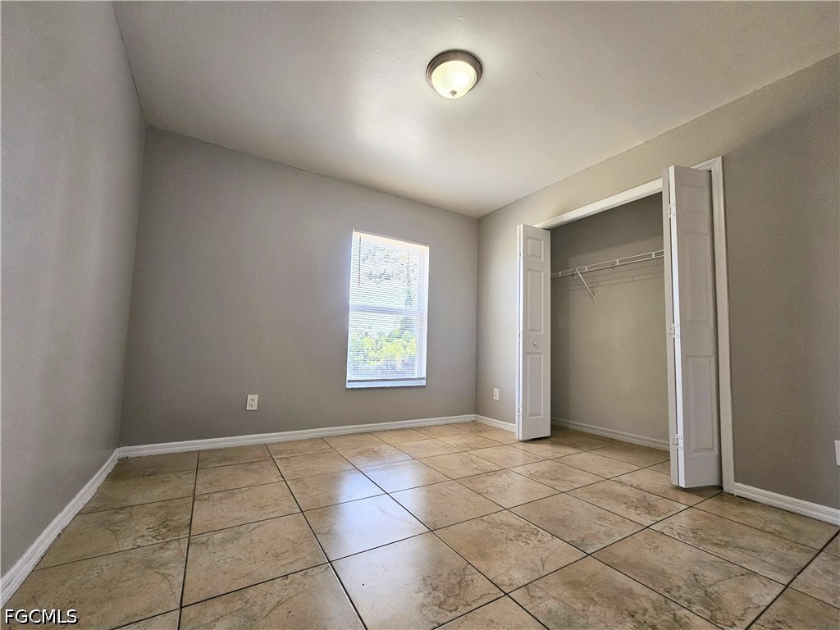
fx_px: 315
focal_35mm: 13
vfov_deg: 89.9
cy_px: 315
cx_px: 420
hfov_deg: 106.2
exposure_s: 1/60
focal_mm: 2.2
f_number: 2.2
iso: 100
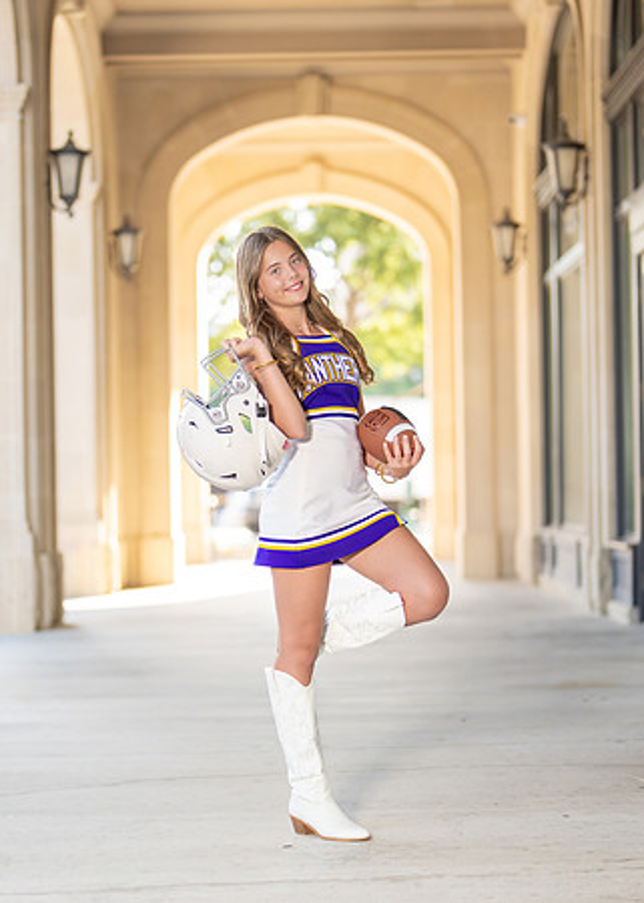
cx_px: 322
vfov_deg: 24.0
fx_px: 2125
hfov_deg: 17.2
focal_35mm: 83
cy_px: 503
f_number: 1.2
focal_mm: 50
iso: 100
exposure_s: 1/400
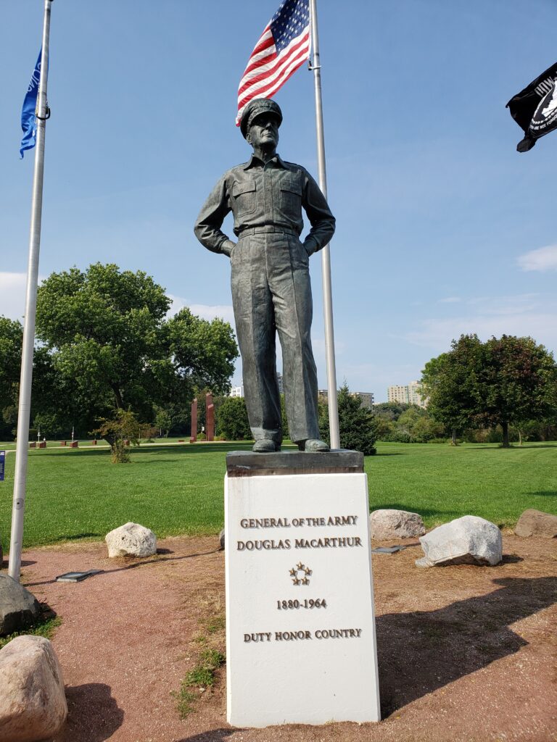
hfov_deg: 53.1
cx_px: 278
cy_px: 371
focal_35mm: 26
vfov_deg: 67.3
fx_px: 558
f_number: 2.4
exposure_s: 1/1540
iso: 50
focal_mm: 4.3
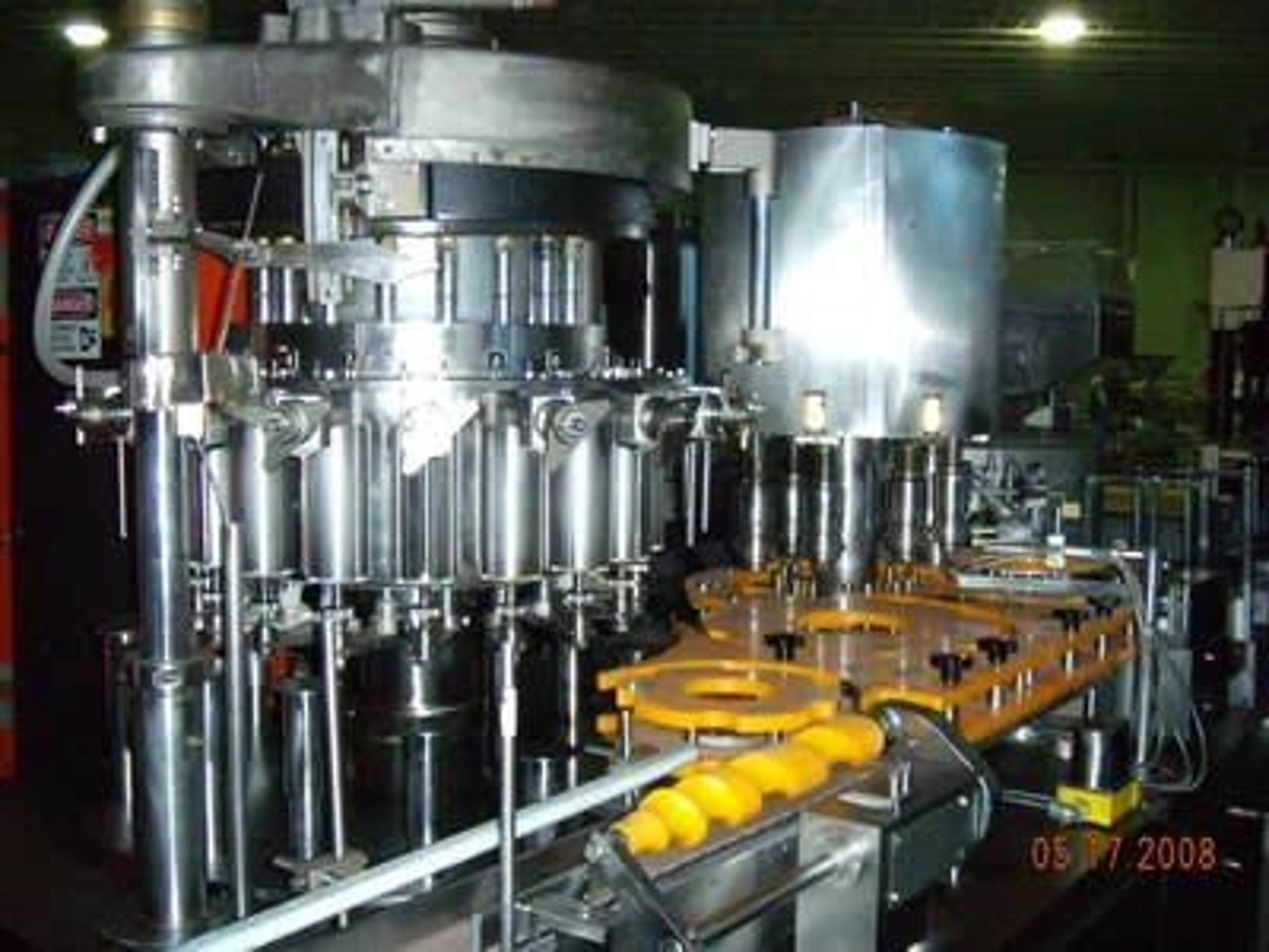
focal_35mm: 38
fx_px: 1393
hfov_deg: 49.0
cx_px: 634
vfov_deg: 37.7
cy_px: 476
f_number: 3.5
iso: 400
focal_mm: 6.4
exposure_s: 1/60.2
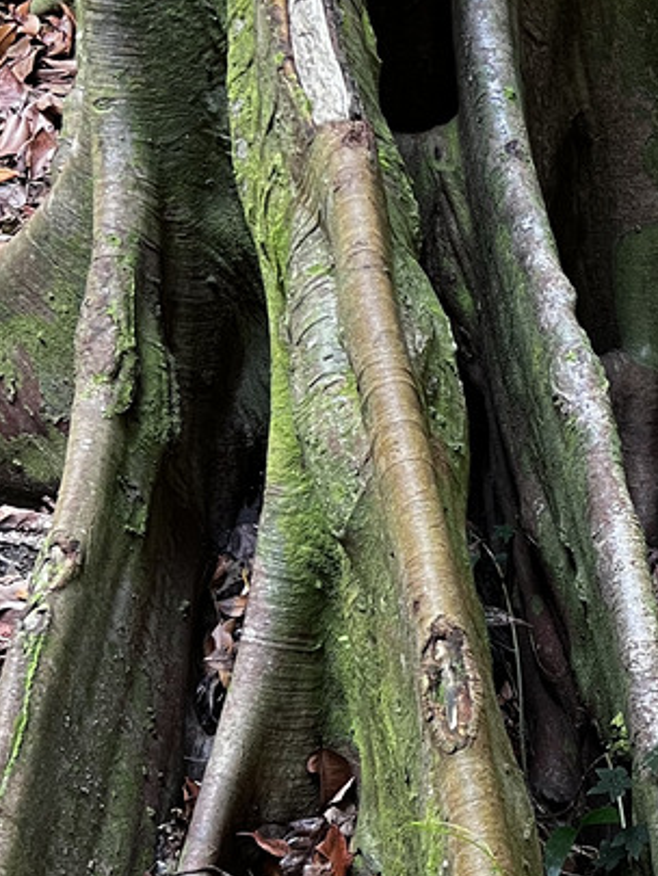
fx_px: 1951
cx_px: 916
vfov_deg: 25.3
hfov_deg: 17.6
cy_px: 491
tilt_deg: -35.9
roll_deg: +0.4
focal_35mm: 77
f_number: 1.5
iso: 125
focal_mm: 5.7
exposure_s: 1/70
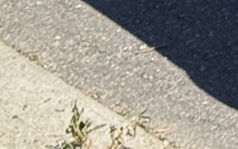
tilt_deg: -7.7
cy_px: -331
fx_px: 2289
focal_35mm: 353
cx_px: 627
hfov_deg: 5.7
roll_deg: +2.3
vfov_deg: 3.6
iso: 64
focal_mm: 6.76
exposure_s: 1/2415
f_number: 1.78
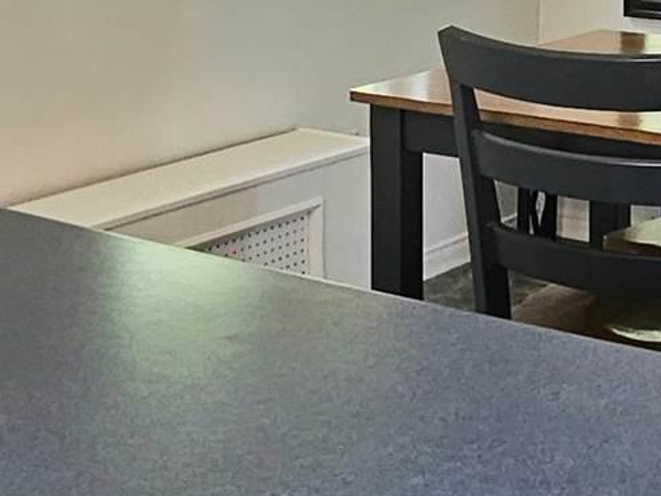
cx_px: 429
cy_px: 17
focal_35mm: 81
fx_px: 1547
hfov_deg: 24.0
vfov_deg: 17.8
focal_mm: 2.2
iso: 125
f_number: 2.2
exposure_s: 1/60.2
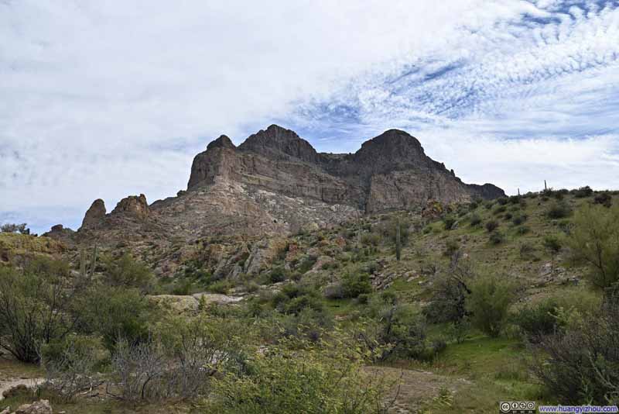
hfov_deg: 54.4
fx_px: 602
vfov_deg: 37.9
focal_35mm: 35
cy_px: 207
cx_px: 310
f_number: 6.3
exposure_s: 1/800
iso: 100
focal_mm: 35
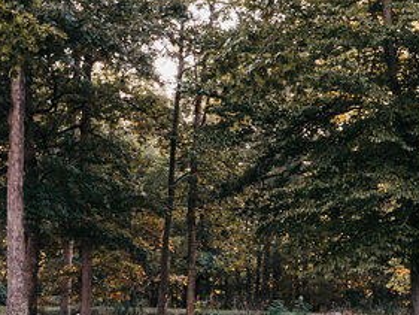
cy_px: 189
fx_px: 1199
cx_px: 101
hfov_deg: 19.7
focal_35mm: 99
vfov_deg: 14.9
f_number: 4
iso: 640
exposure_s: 1/160
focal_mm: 28
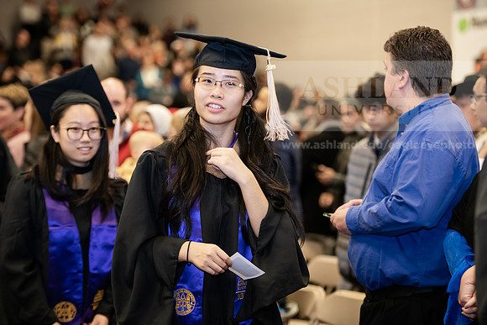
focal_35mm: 102
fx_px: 1380
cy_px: 162
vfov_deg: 13.4
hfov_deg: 20.0
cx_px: 244
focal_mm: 102
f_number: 3.2
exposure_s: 1/200
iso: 2000
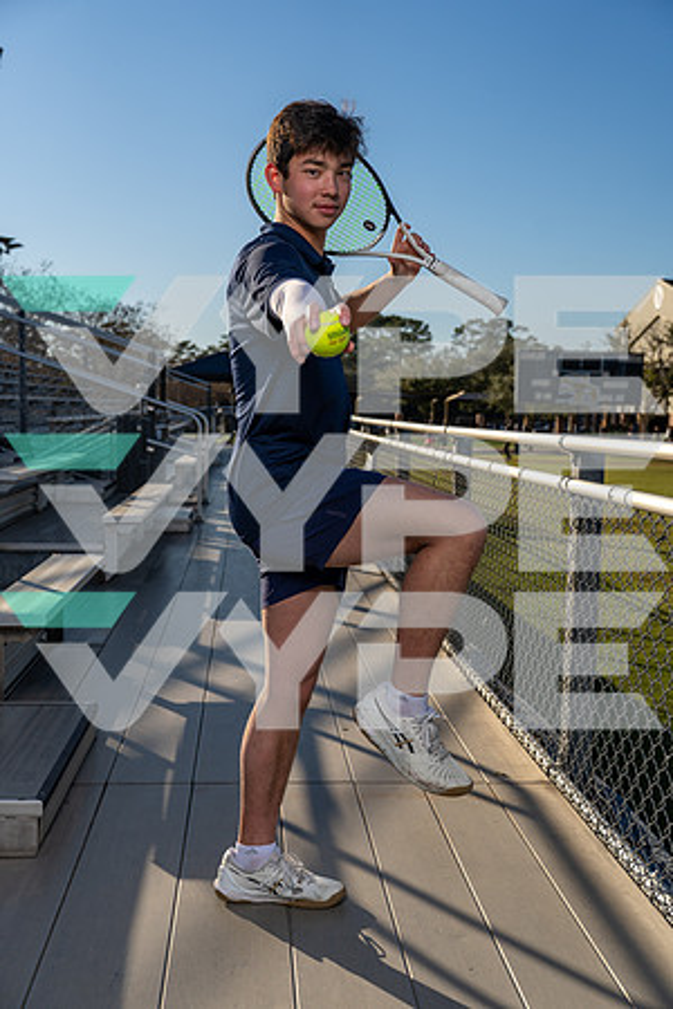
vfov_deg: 51.9
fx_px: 1037
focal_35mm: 37
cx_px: 336
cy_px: 504
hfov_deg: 35.9
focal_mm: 37
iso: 100
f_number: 4.5
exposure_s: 1/1600
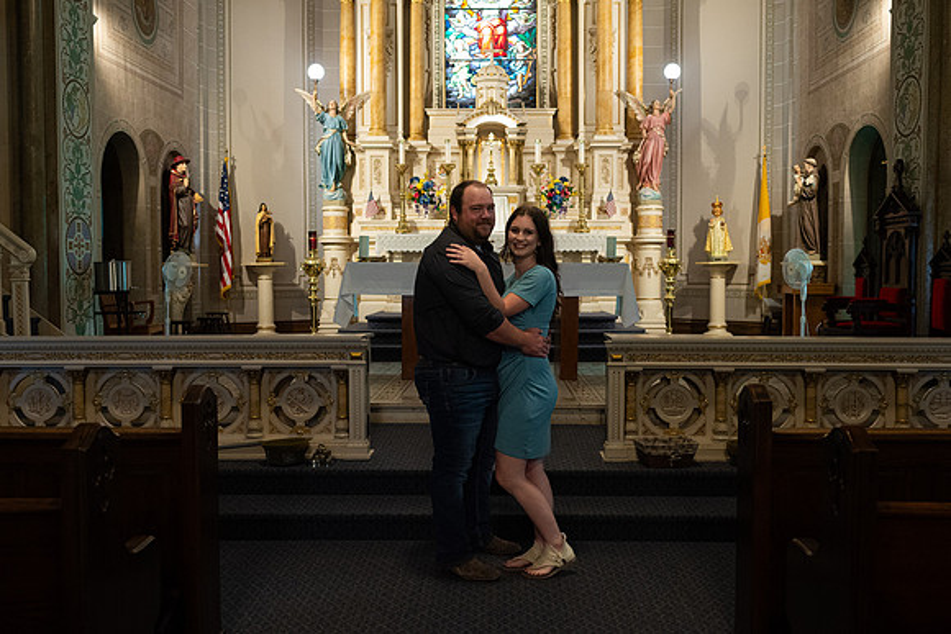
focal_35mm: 36
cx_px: 476
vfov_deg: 37.2
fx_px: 943
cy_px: 317
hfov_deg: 53.5
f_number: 3.5
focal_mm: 35
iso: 5000
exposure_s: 1/250
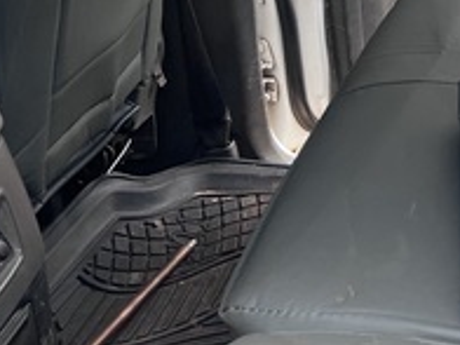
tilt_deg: -12.9
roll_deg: +4.8
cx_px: 570
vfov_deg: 13.0
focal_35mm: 106
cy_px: -218
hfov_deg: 17.6
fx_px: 1409
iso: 40
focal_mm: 5.7
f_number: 1.5
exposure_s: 1/208
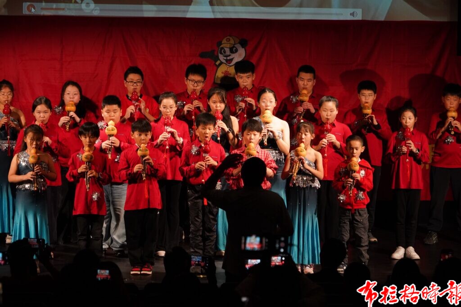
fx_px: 1742
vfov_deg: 10.1
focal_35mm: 136
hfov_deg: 15.1
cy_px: 154
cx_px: 230
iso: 6400
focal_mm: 136
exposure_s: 1/160
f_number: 8
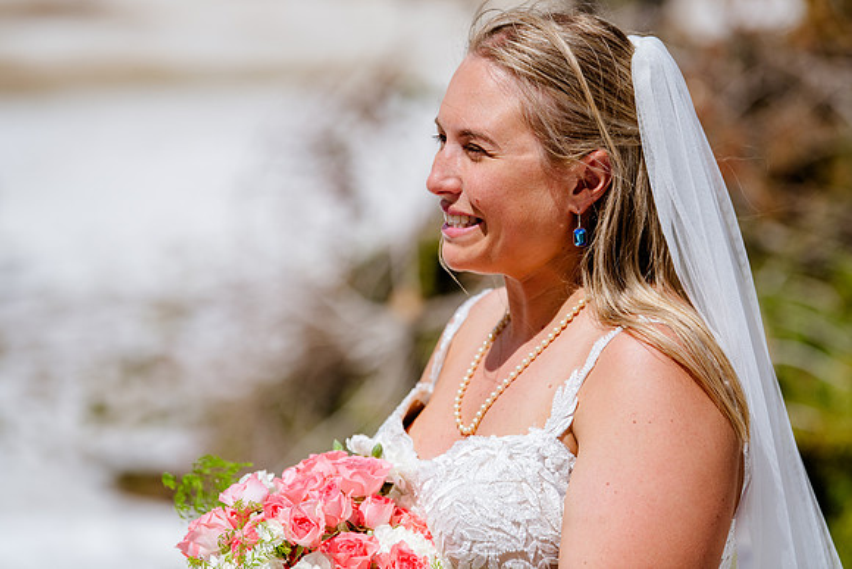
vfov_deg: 7.5
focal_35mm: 182
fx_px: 4309
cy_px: 245
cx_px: 485
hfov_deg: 11.3
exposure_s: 1/8000
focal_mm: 160
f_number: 3.5
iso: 160
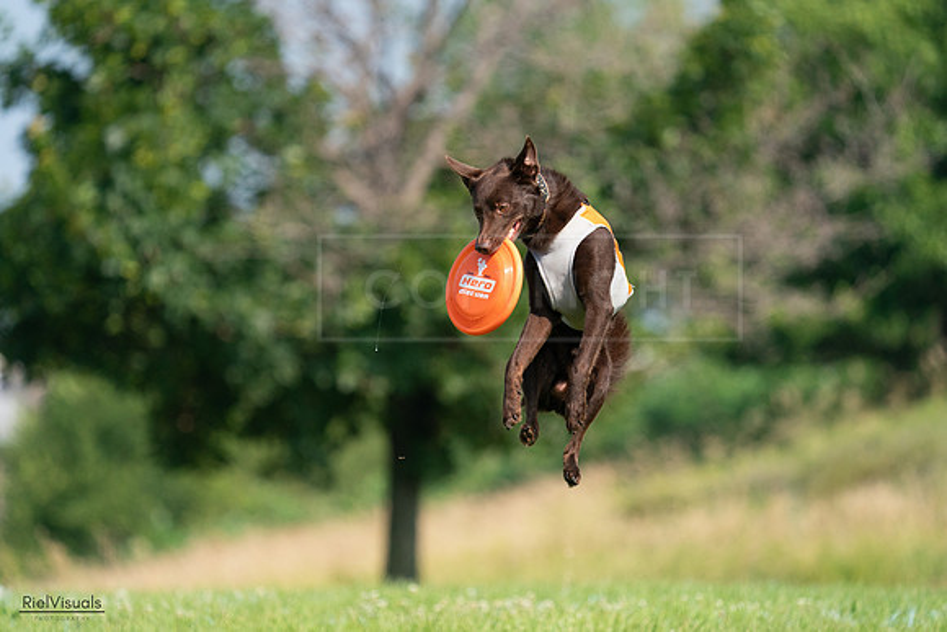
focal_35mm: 437
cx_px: 474
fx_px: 11498
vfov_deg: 3.1
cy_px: 316
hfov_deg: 4.7
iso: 1600
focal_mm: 437
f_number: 6.3
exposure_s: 1/4000
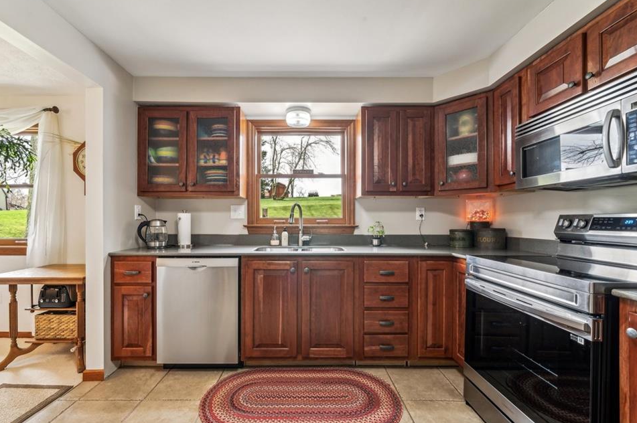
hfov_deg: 104.3
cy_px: 219
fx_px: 247
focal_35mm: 14
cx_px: 309
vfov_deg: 81.1
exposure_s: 1/1.25
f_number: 11
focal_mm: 13
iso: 50
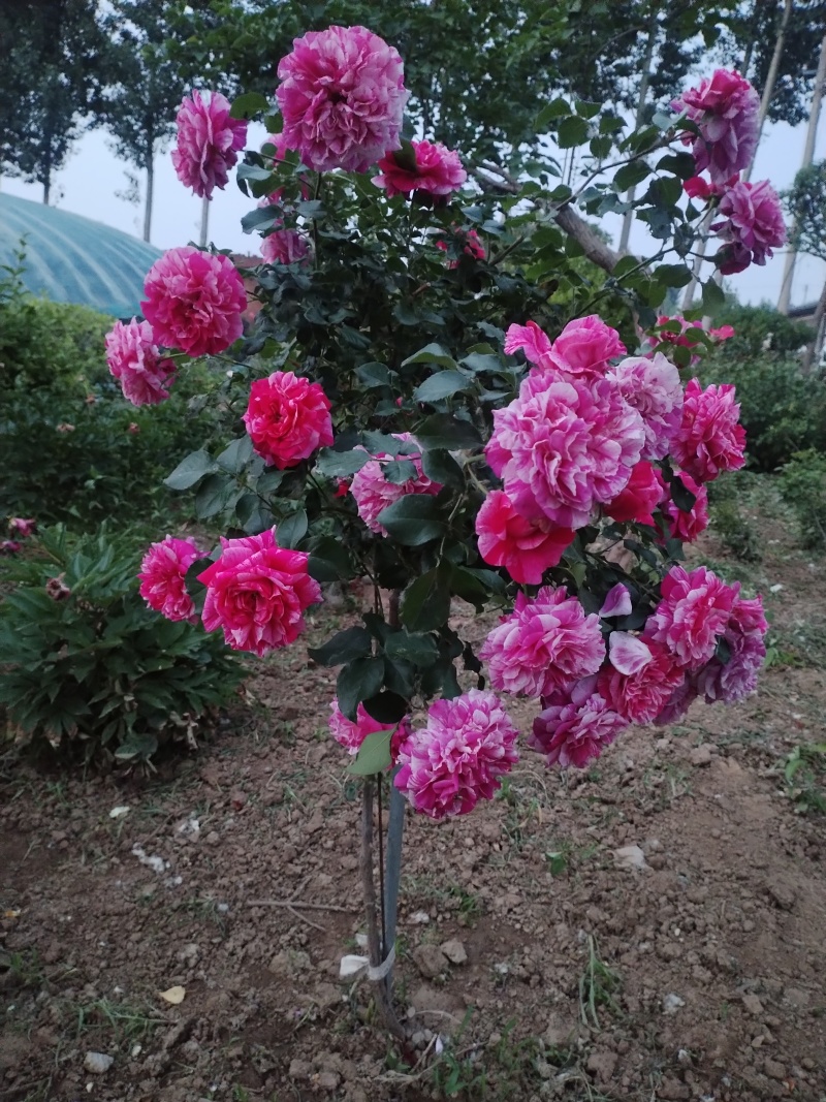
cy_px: 551
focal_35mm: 26
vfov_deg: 67.3
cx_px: 413
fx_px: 827
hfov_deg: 53.1
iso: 1058
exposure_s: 1/25
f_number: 1.8
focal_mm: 4.26
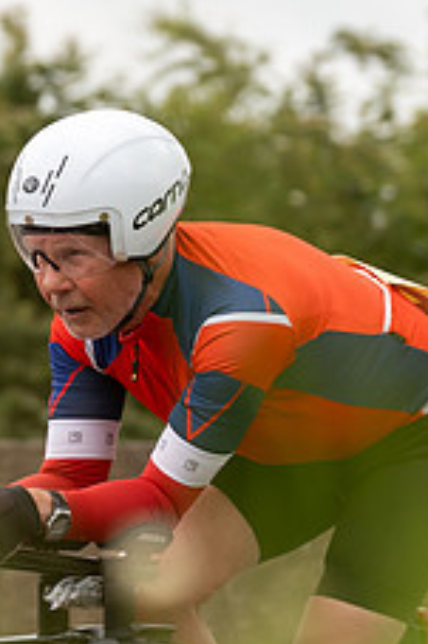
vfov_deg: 4.8
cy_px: 447
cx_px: 224
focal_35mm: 428
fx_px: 7644
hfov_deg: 3.2
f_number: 3.5
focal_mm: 102
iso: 320
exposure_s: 1/1000
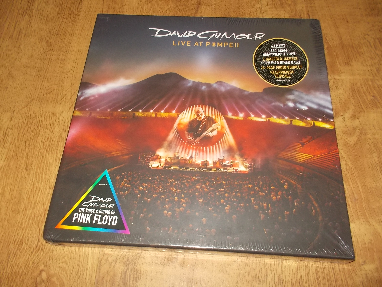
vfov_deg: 48.2
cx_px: 191
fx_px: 320
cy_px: 144
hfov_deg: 61.7
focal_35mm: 29
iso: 200
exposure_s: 1/30
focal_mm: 4.1
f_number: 3.3
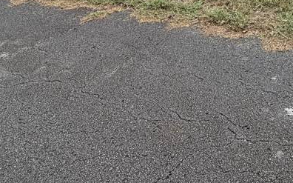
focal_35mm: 48
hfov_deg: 38.9
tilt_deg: -7.0
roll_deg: +0.1
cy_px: -128
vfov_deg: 20.6
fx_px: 383
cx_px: 265
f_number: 2.2
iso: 40
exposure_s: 1/770
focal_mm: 2.22
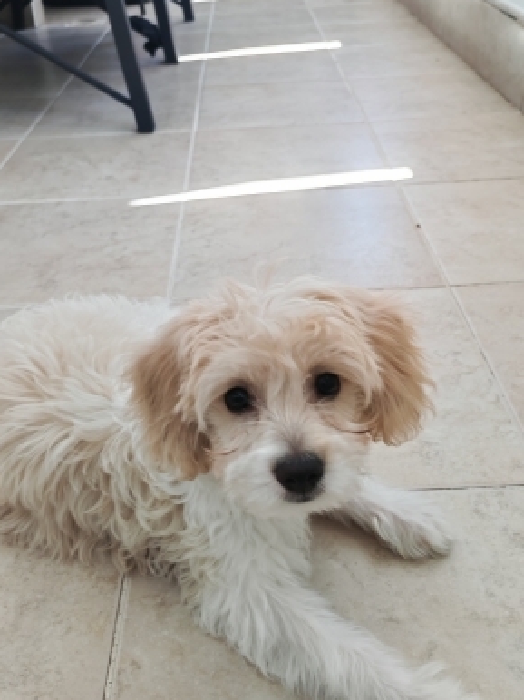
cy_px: 412
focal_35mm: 35
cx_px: 251
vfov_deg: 52.4
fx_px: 707
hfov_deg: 40.6
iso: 320
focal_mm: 6.12
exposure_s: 1/100
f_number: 1.9
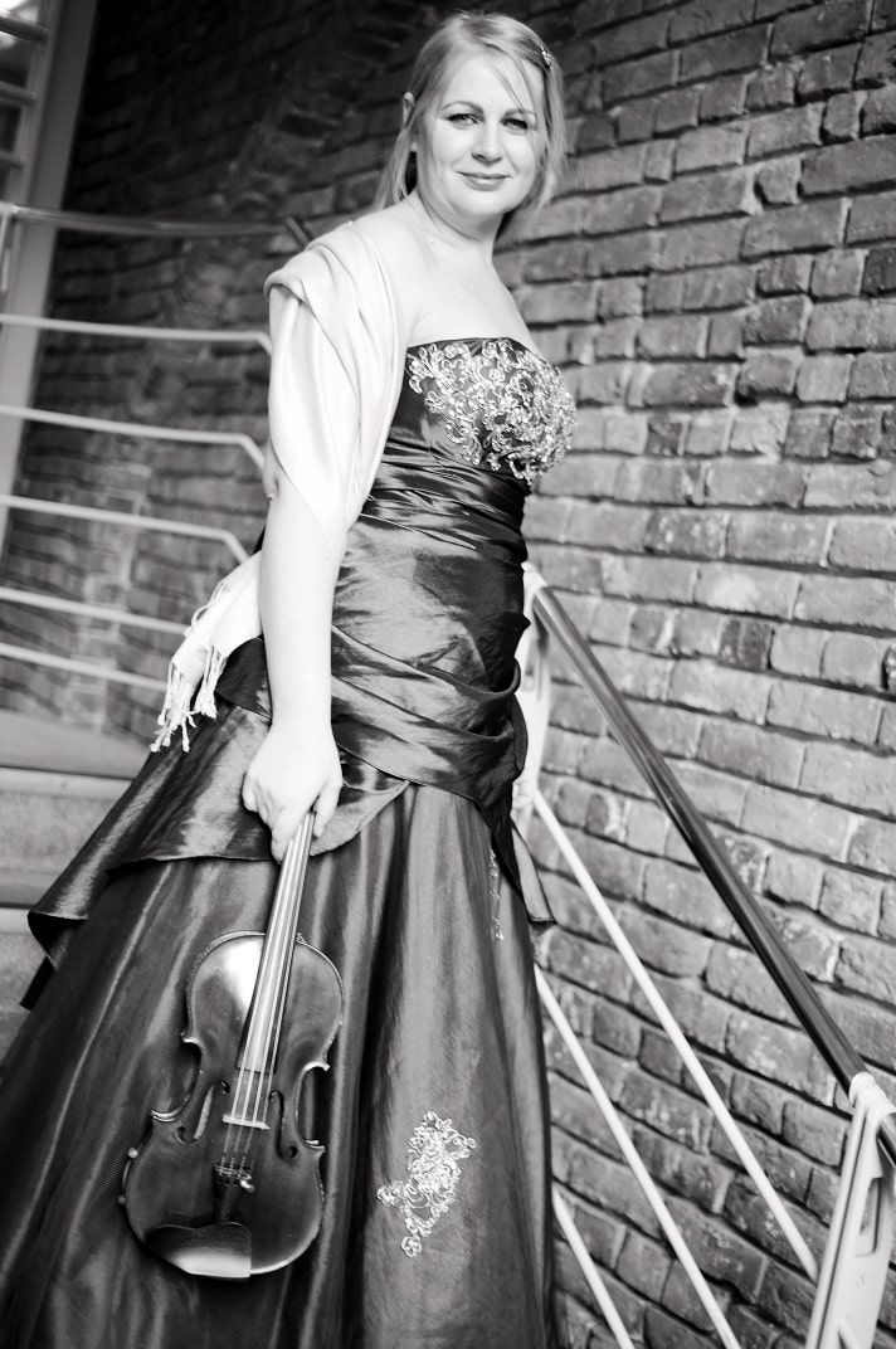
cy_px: 674
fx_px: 1684
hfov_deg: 29.8
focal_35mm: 45
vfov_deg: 43.7
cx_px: 448
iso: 250
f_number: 1.4
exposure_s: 1/50
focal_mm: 30
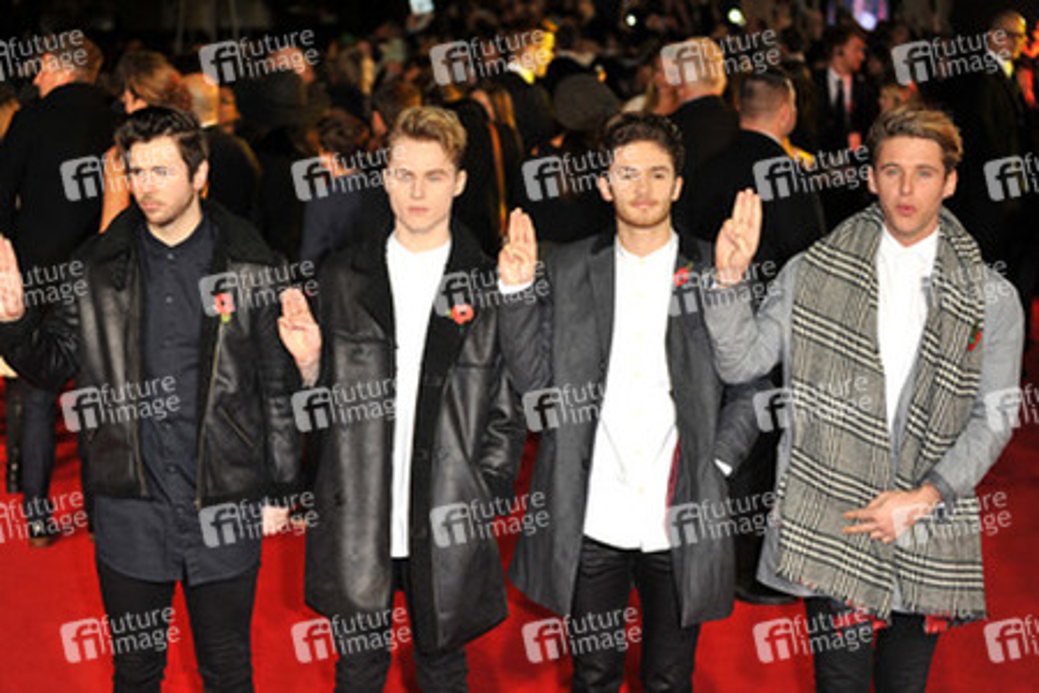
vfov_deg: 17.1
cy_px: 346
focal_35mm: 80
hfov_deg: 25.4
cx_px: 520
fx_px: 2309
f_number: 4
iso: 1000
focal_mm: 80
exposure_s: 1/250
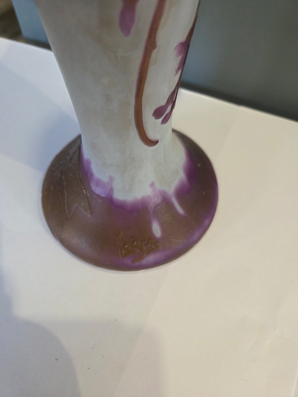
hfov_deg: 58.9
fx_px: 264
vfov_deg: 73.9
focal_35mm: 23
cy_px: 198
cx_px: 149
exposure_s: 1/120
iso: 320
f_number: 1.8
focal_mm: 5.4
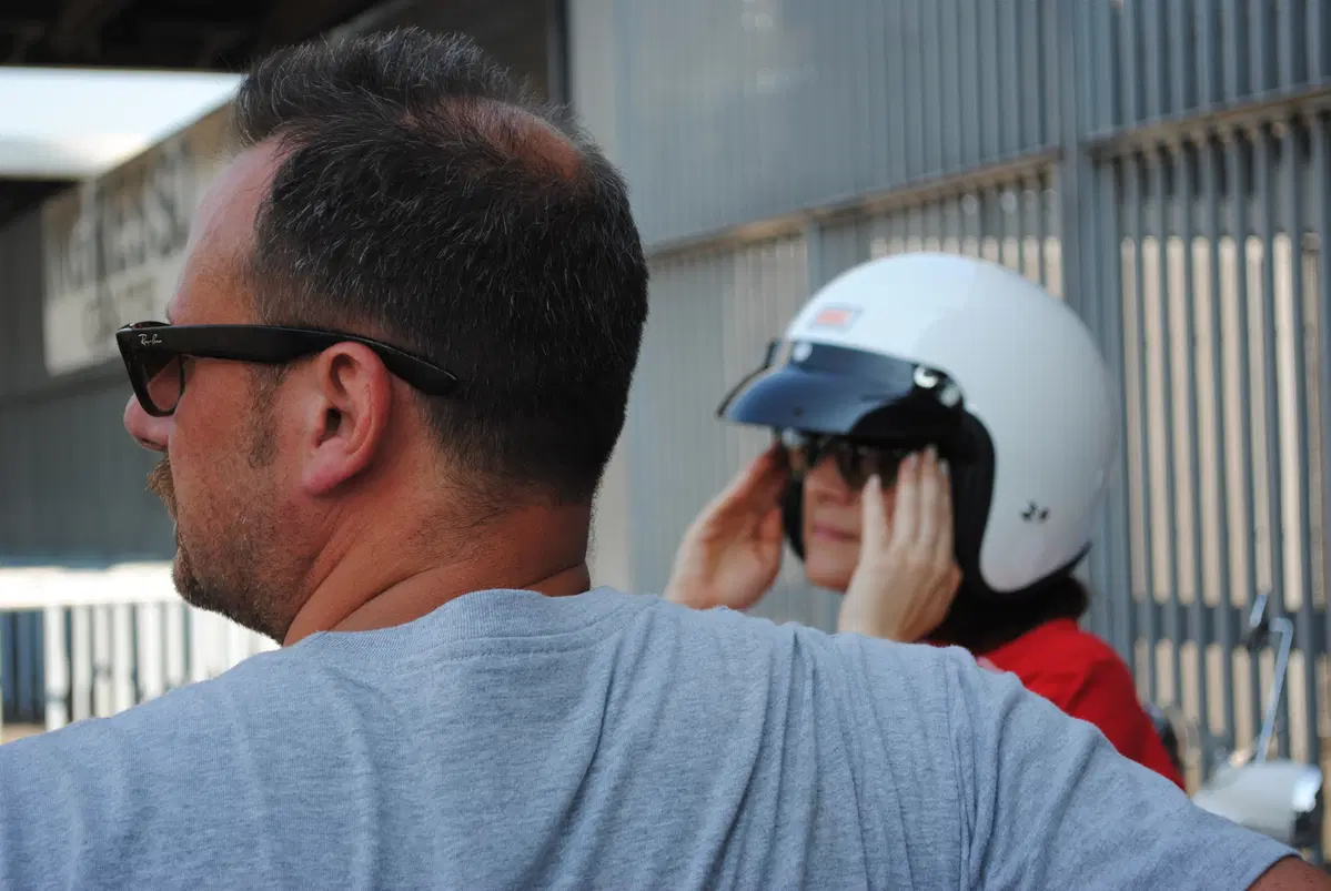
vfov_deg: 16.6
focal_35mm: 82
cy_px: 446
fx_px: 3054
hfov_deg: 24.6
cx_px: 666
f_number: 5.6
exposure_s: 1/125
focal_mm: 55
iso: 110
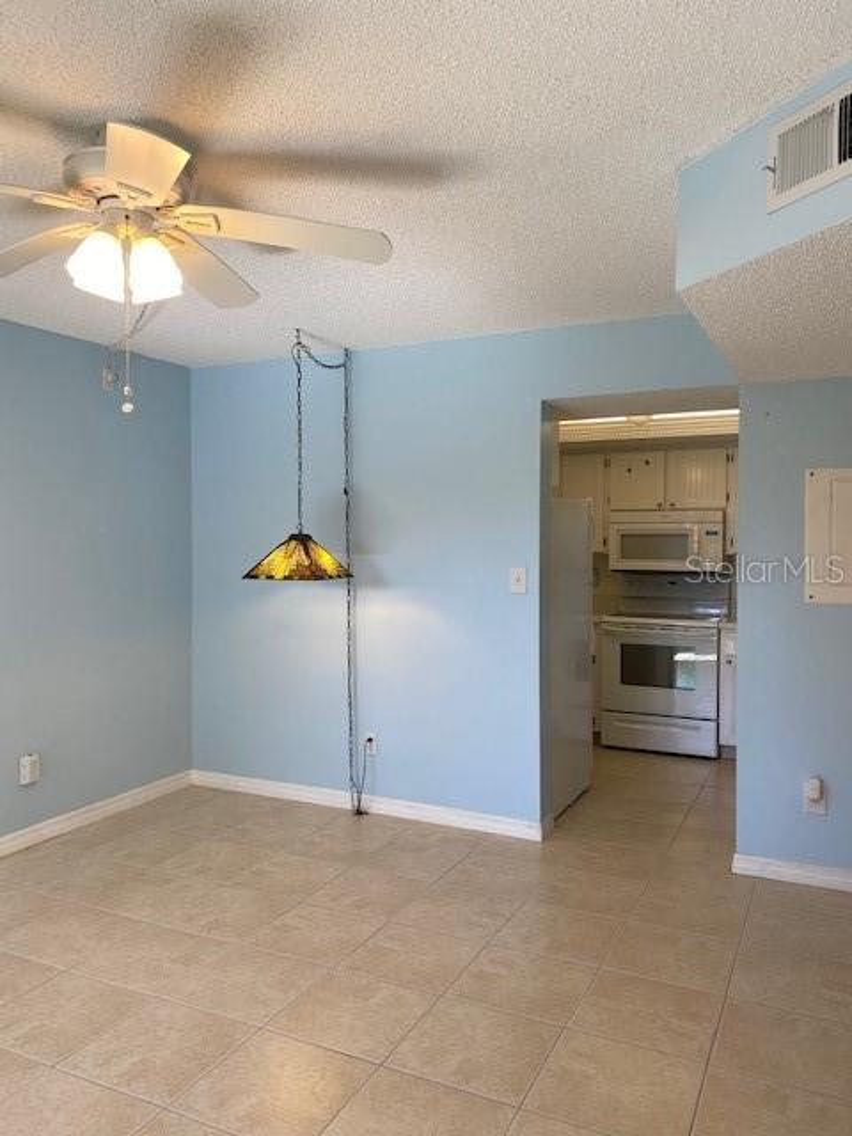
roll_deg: -0.6
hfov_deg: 53.1
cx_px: 426
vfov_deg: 67.3
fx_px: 853
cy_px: 568
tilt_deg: -1.7
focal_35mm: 26
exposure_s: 1/120
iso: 40
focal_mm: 4.25
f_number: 1.8
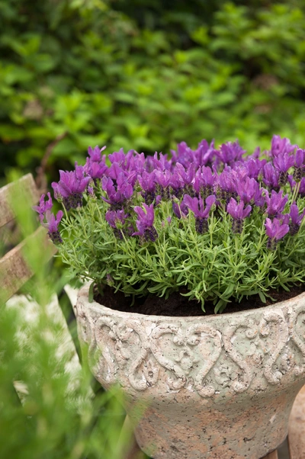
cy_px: 230
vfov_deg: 32.4
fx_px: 790
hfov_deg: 21.9
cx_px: 152
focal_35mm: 62
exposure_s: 1/60
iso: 250
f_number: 4.5
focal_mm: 62
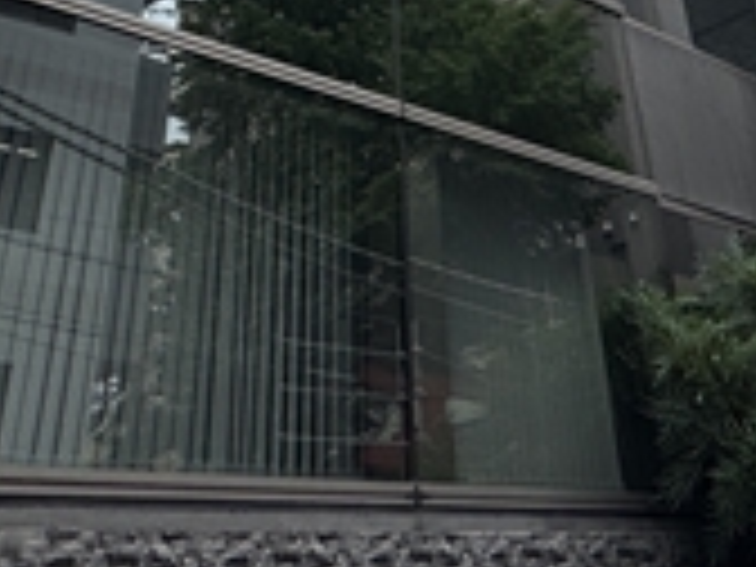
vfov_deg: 22.2
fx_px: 1092
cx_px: 482
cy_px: -351
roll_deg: +7.0
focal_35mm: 50
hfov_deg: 37.9
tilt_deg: +43.9
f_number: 2.2
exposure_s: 1/879
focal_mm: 2.22
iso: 40
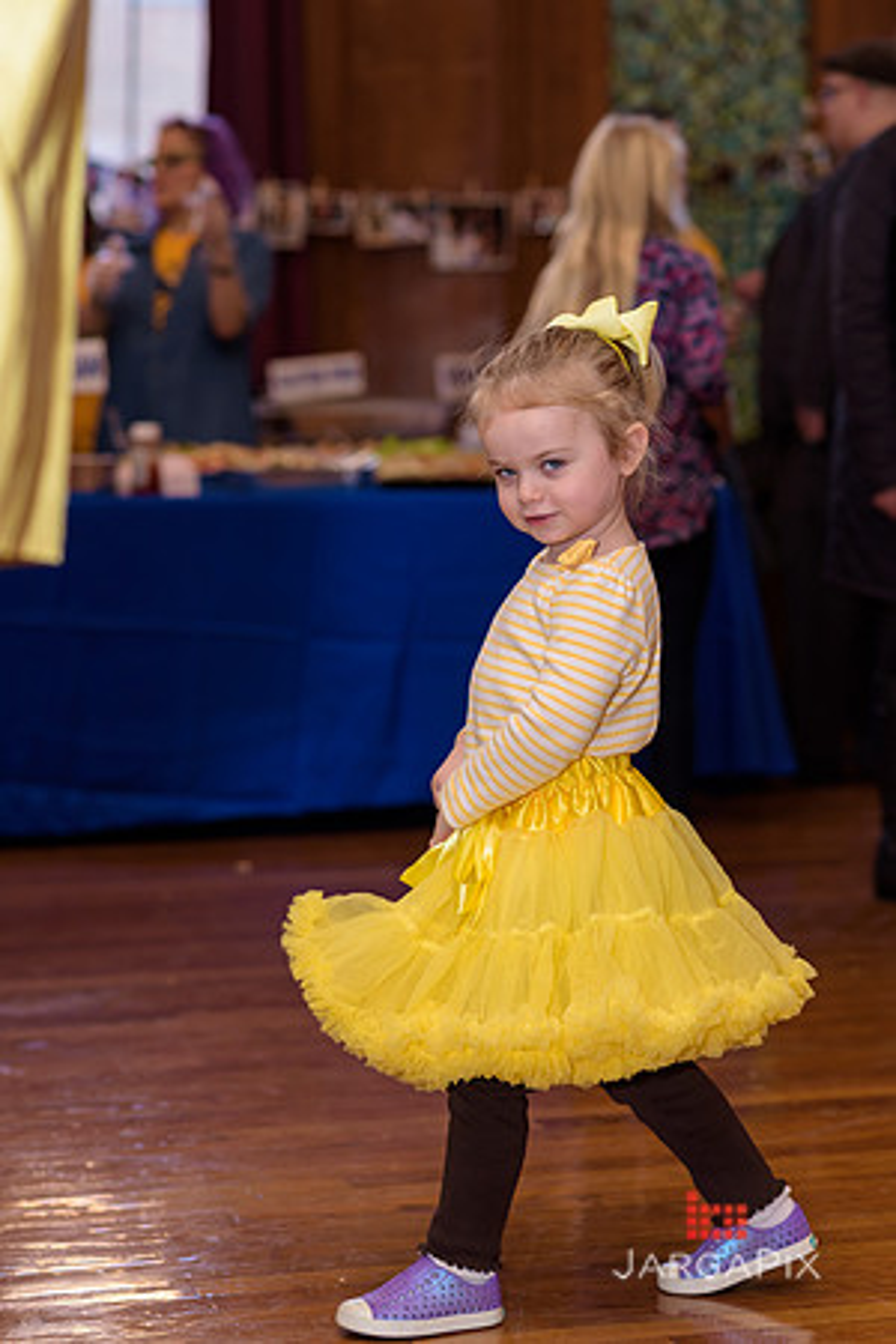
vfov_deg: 23.9
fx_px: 3173
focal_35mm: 85
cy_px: 672
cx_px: 448
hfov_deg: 16.1
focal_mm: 85
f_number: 3.2
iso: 320
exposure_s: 1/200
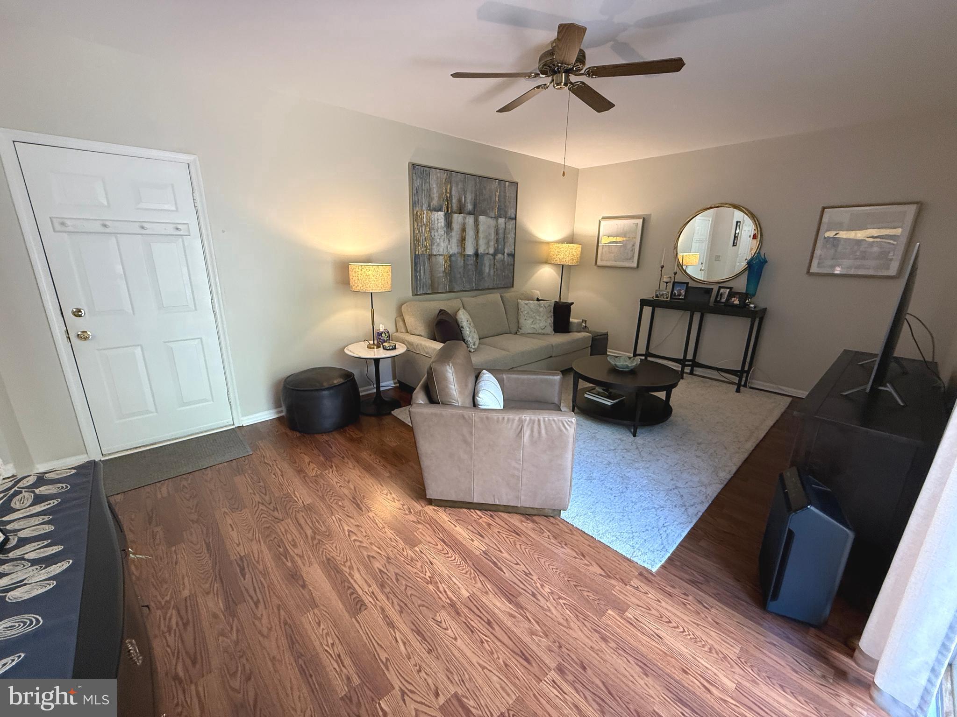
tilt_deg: -16.1
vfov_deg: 85.7
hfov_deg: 102.1
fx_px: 387
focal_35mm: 14
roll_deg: -0.8
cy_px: 358
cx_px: 478
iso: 250
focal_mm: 2.22
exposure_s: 1/60
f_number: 2.2
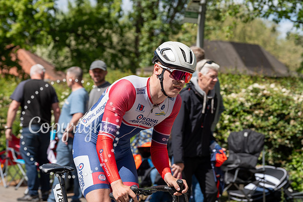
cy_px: 101
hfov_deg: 19.6
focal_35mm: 104
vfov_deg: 13.2
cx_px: 152
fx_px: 875
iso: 320
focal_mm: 104
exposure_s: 1/1000
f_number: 5.6
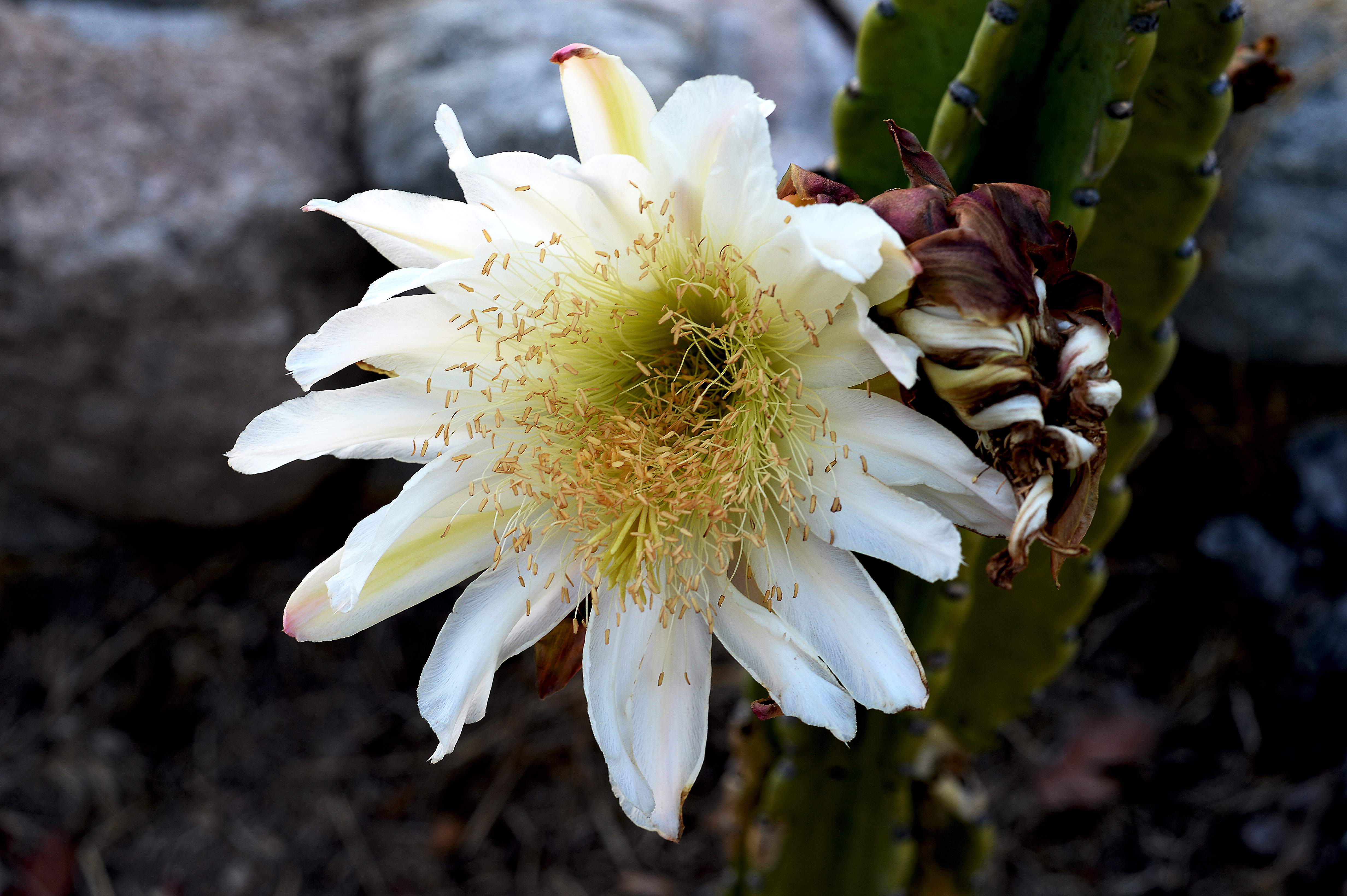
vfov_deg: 27.0
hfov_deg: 39.6
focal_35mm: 50
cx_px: 674
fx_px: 1870
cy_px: 448
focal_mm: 50
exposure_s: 1/40
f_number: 8
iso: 200
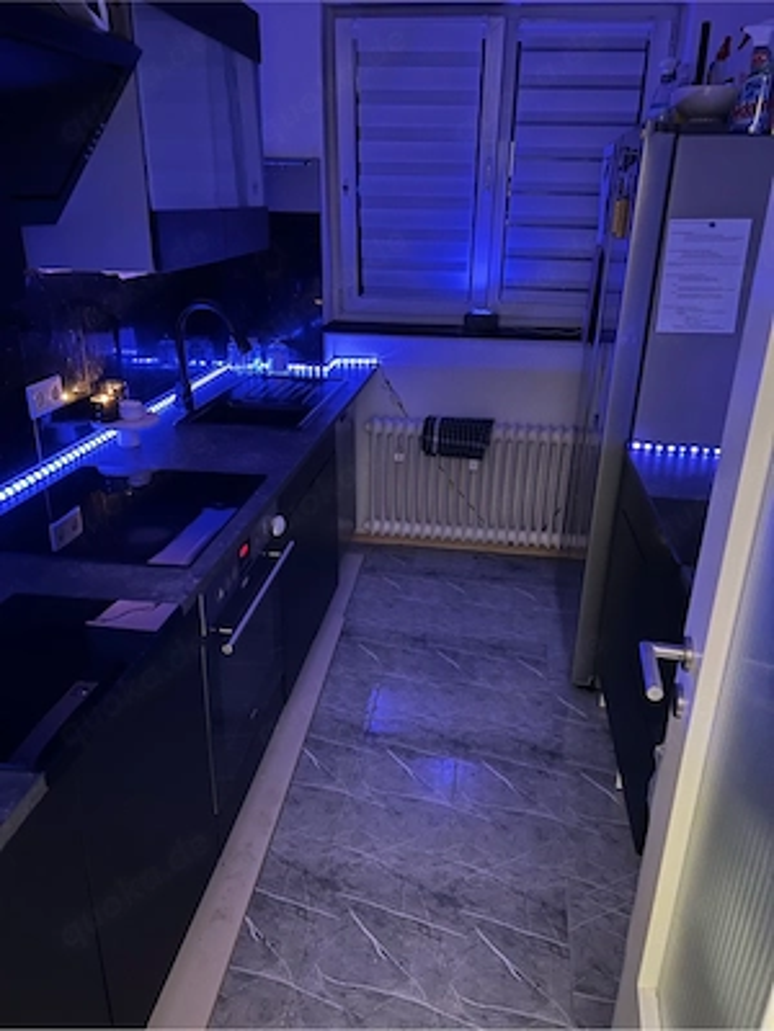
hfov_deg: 53.1
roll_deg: -1.4
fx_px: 775
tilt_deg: -21.9
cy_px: 516
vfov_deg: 67.3
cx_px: 387
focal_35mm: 26
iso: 640
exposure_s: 1/10
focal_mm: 5.7
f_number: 1.5
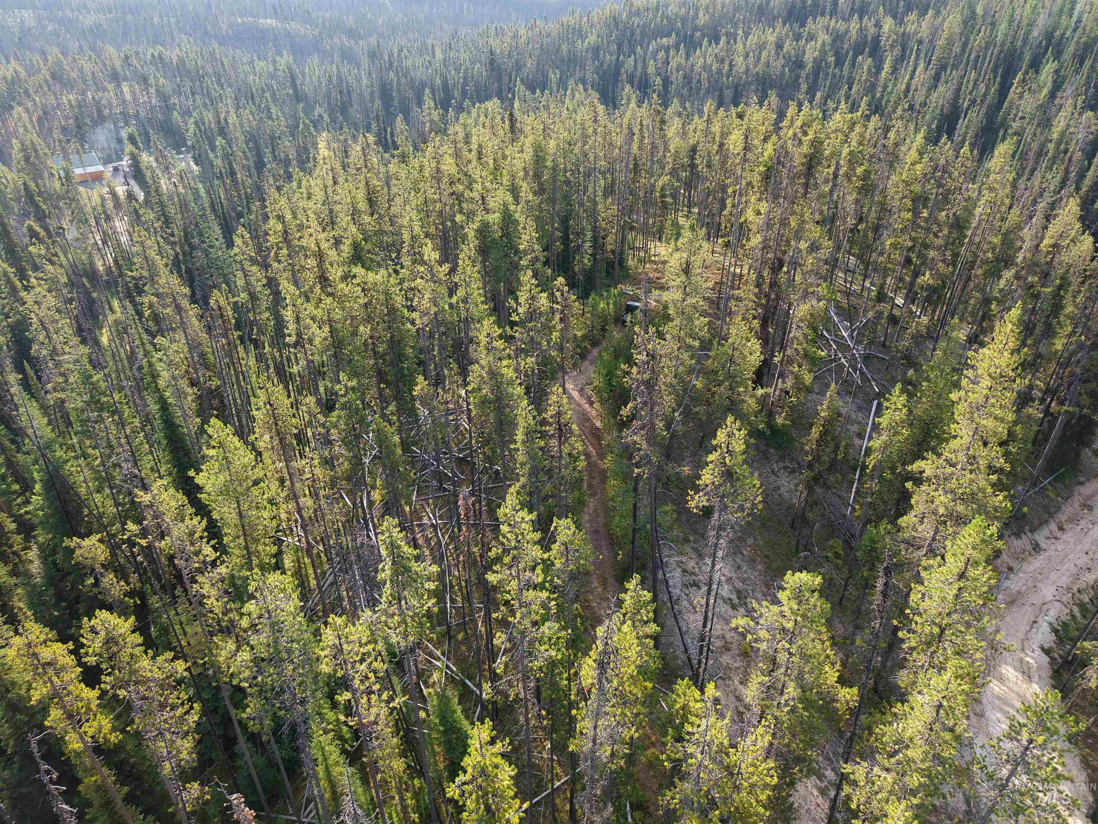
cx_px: 549
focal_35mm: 24
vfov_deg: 56.8
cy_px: 412
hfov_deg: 71.6
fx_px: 761
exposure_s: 1/400
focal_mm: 8.67
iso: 100
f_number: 1.8
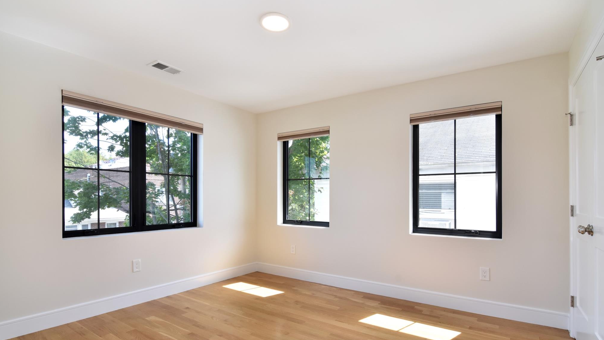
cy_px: 199
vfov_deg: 62.0
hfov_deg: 94.2
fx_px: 281
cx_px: 305
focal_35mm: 18
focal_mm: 11
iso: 640
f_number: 11
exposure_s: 1/100
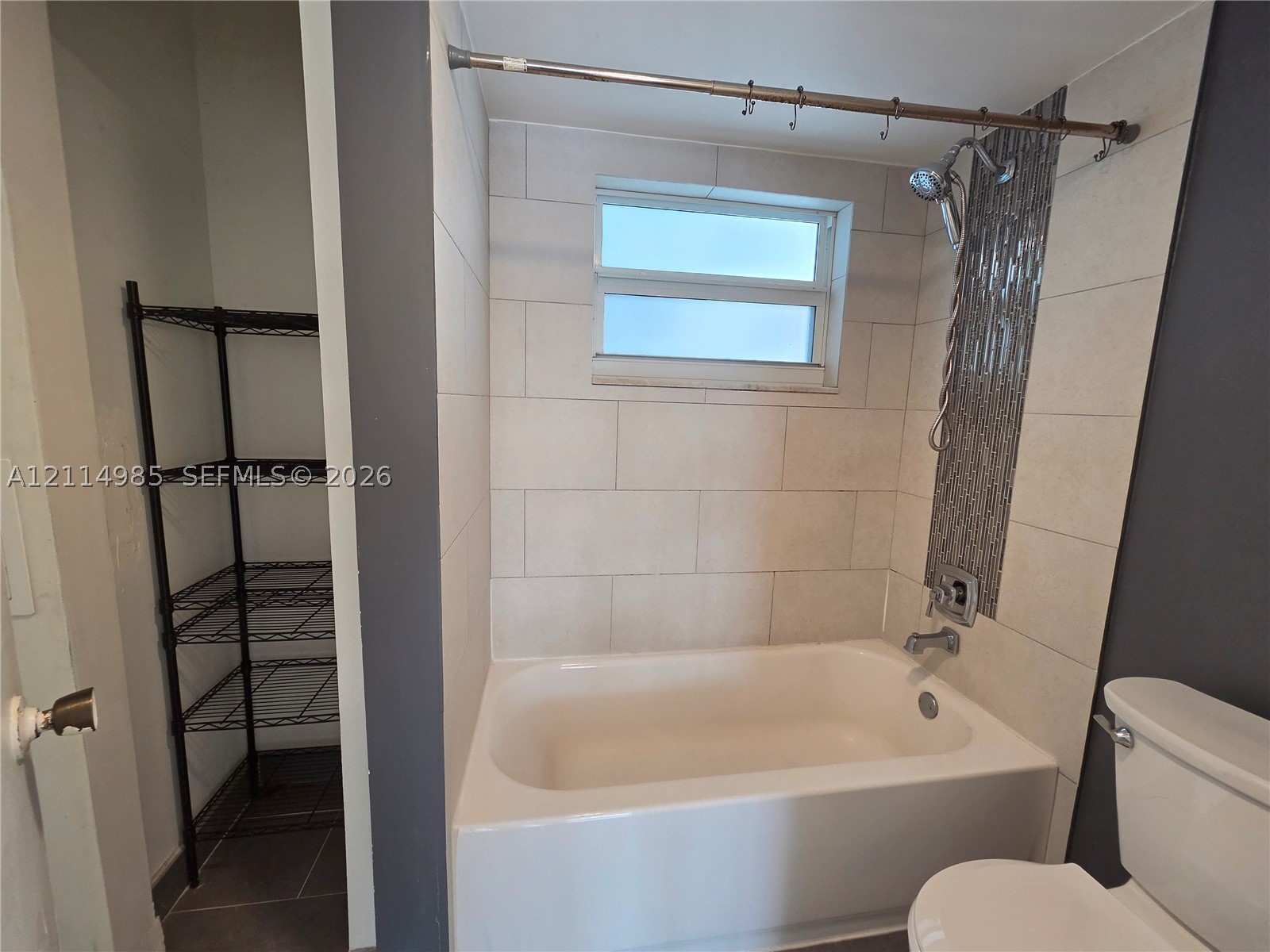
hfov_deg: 106.2
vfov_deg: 89.9
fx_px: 477
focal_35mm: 13
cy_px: 476
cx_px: 635
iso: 160
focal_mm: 2.2
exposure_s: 1/120
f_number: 2.2
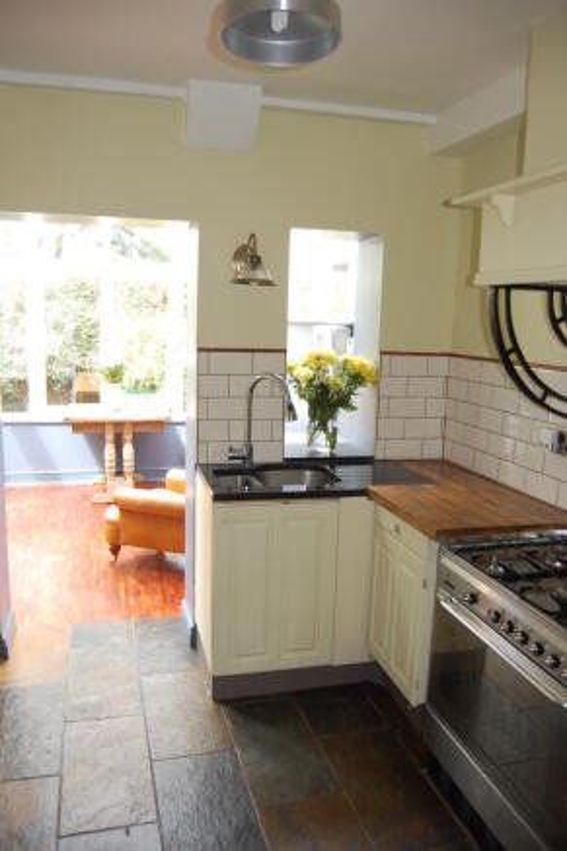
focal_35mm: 27
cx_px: 284
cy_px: 426
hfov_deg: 47.9
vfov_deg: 67.4
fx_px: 638
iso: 400
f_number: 3.5
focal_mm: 18
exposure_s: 1/125
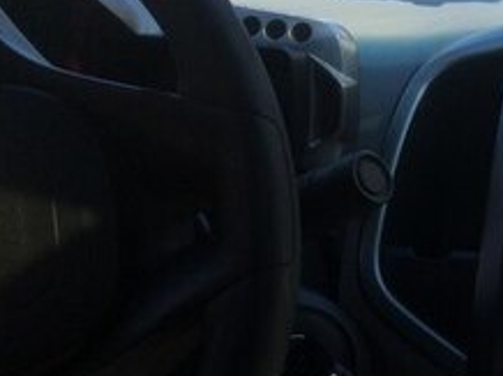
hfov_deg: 20.2
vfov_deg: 15.9
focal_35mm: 88
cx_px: 678
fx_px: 1277
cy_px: 483
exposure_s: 1/461
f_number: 2.2
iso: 32
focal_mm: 4.15
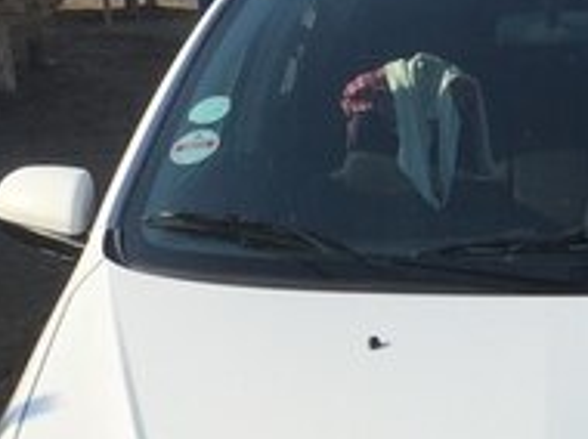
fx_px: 1713
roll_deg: +1.3
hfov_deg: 19.3
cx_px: 452
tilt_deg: -23.3
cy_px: 567
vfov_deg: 14.0
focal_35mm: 101
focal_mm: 4.15
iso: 32
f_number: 2.2
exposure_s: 1/2326
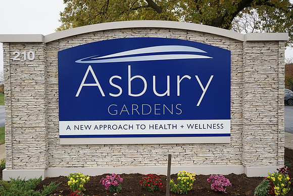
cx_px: 146
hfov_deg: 51.9
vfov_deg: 36.0
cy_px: 98
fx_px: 301
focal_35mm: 37
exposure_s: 1/100
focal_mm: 37
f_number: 4.5
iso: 400
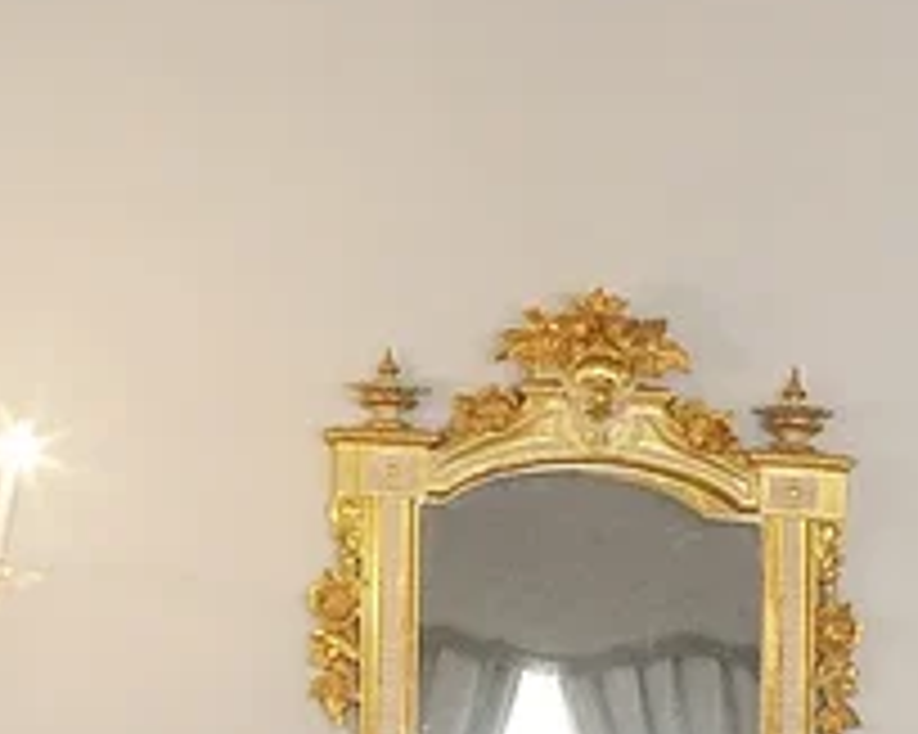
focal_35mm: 166
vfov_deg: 9.2
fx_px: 4499
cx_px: 2500
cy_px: 955
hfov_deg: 9.7
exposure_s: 1/3
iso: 200
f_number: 13
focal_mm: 15
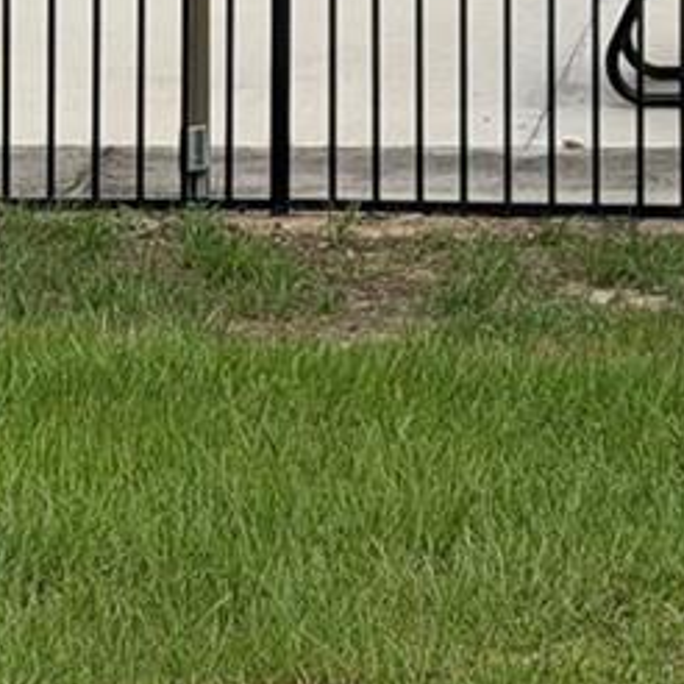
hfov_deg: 6.2
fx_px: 6170
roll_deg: -0.5
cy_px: -556
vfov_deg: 6.2
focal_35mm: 276
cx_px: 1296
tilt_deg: -4.1
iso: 80
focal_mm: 6.76
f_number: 1.78
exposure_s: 1/7143
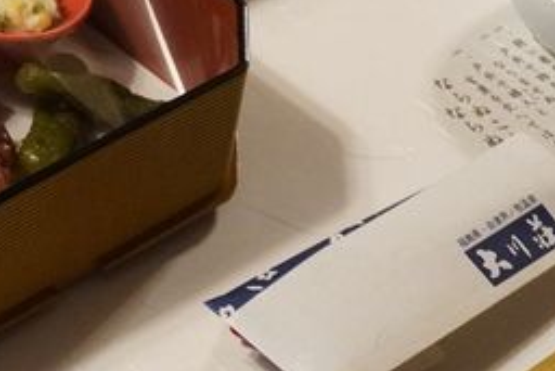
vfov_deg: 8.5
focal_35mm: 158
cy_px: -188
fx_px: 2436
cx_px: -212
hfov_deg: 12.5
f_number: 4.5
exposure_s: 1/160
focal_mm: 27
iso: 5000
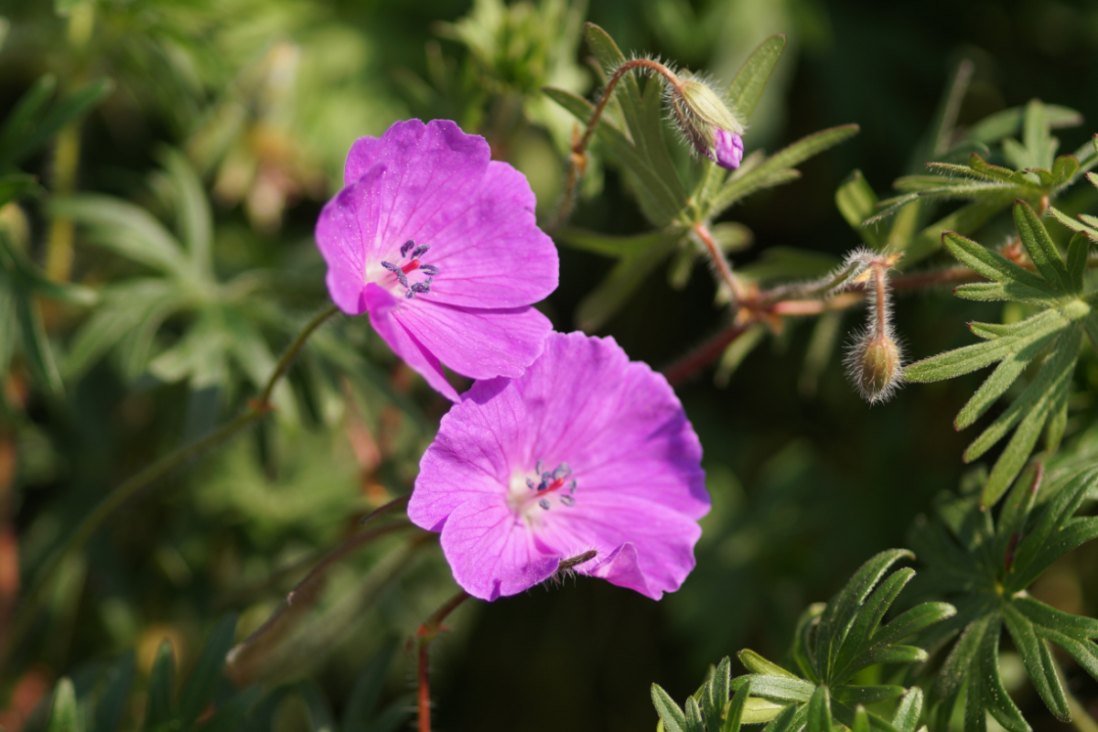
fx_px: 4575
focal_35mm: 150
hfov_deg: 13.7
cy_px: 366
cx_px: 549
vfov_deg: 9.1
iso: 100
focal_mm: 100
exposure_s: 1/800
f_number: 2.8
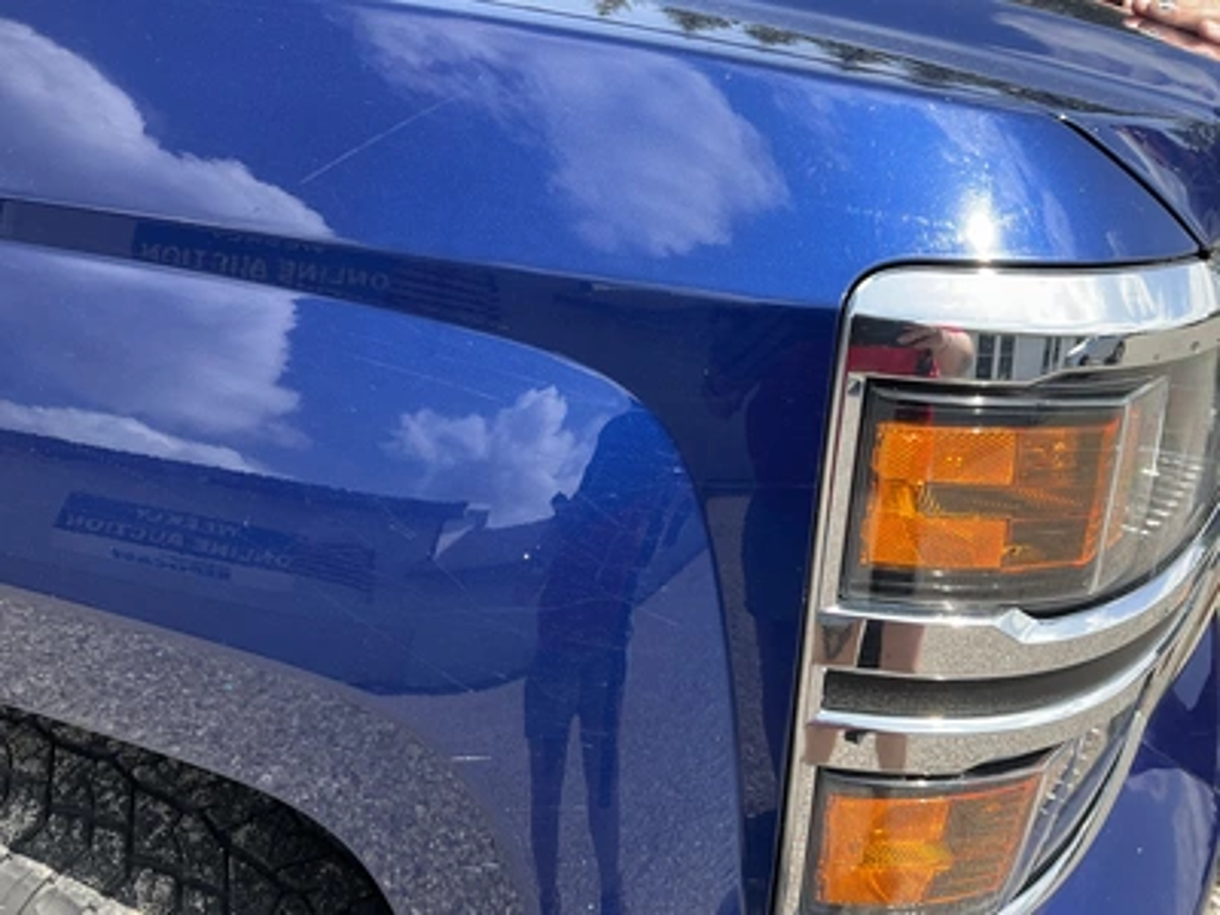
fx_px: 1022
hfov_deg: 61.7
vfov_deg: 48.2
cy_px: 458
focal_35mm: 29
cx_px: 610
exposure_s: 1/627
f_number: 1.8
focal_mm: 3
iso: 25
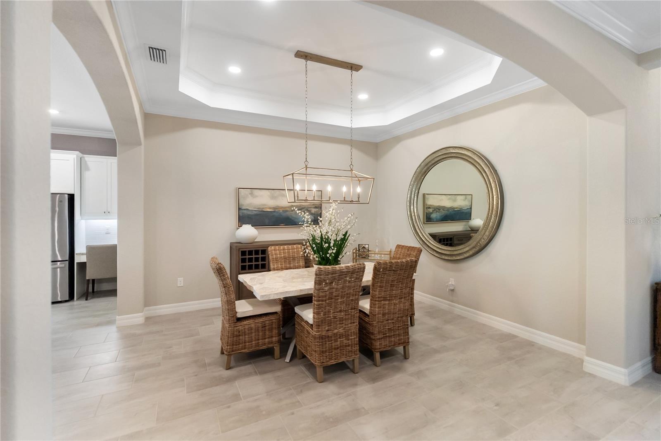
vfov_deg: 73.8
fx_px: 294
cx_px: 330
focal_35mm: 16
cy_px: 220
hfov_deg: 96.7
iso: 800
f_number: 2.8
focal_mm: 16
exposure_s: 1/320
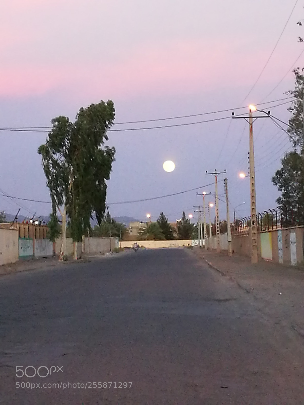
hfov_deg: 51.4
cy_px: 202
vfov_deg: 65.3
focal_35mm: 27
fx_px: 316
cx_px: 152
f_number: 2.2
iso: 160
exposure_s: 1/33.3
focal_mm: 4.5
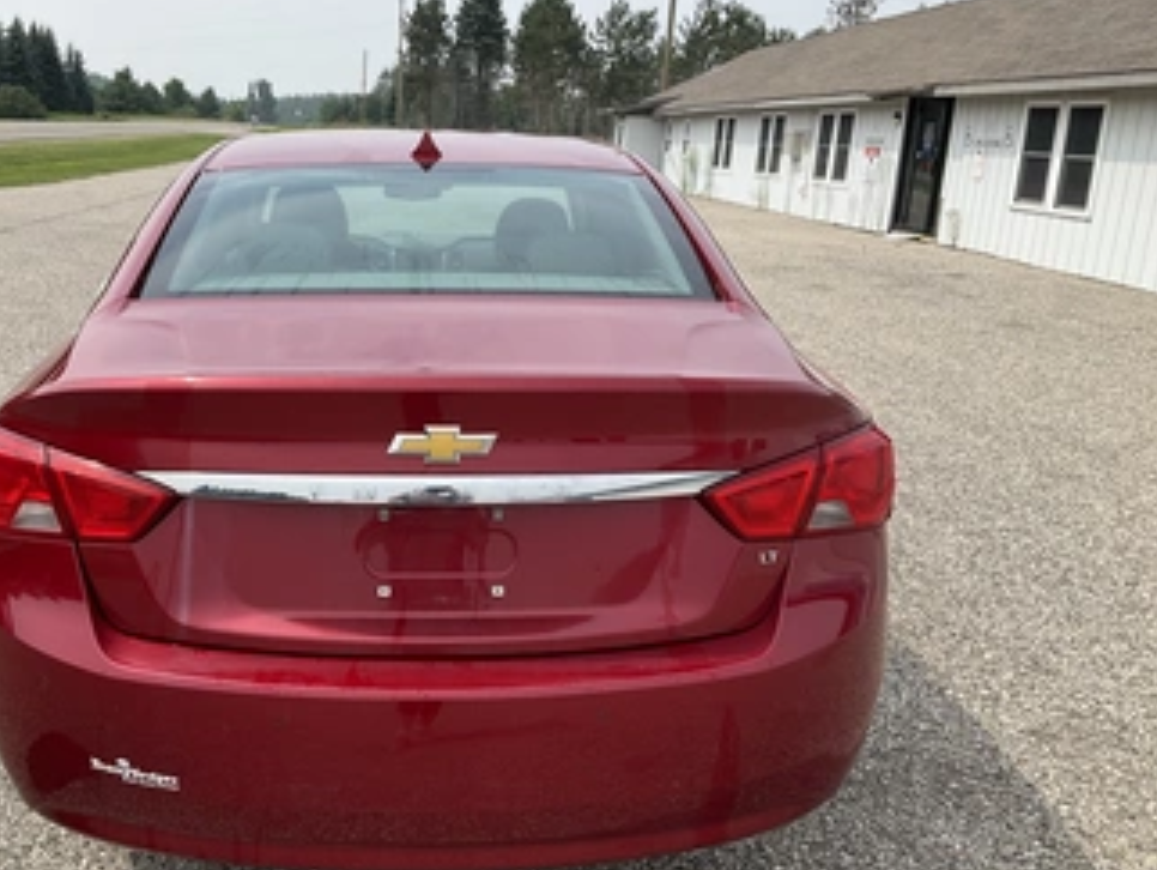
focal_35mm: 36
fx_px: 1204
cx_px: 453
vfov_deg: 39.7
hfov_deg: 50.9
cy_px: 435
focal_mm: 3
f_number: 1.8
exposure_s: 1/1675
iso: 25
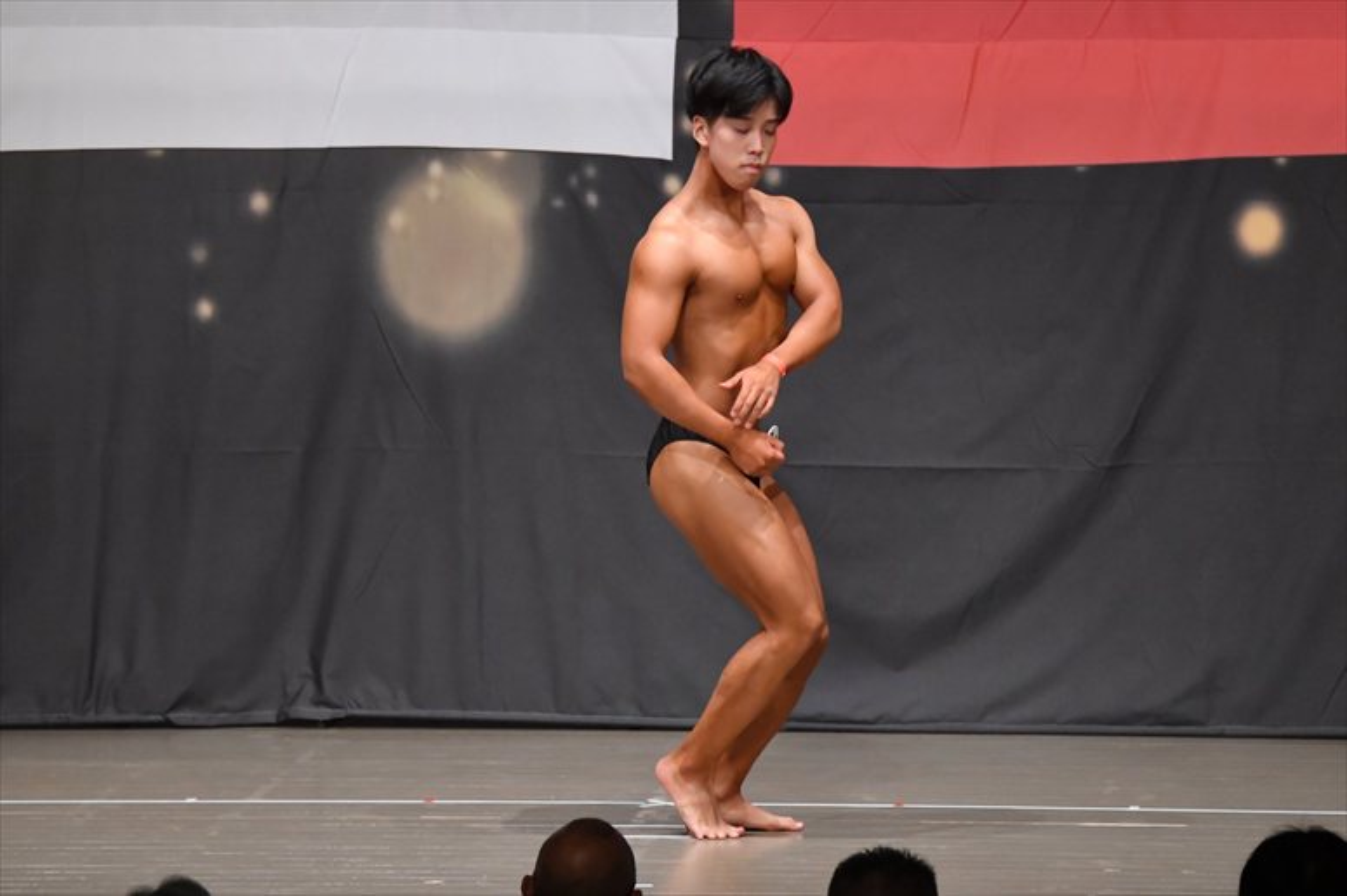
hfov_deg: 9.2
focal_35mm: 225
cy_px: 448
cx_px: 674
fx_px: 8415
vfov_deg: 6.1
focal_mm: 150
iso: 6400
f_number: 5.6
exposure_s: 1/400
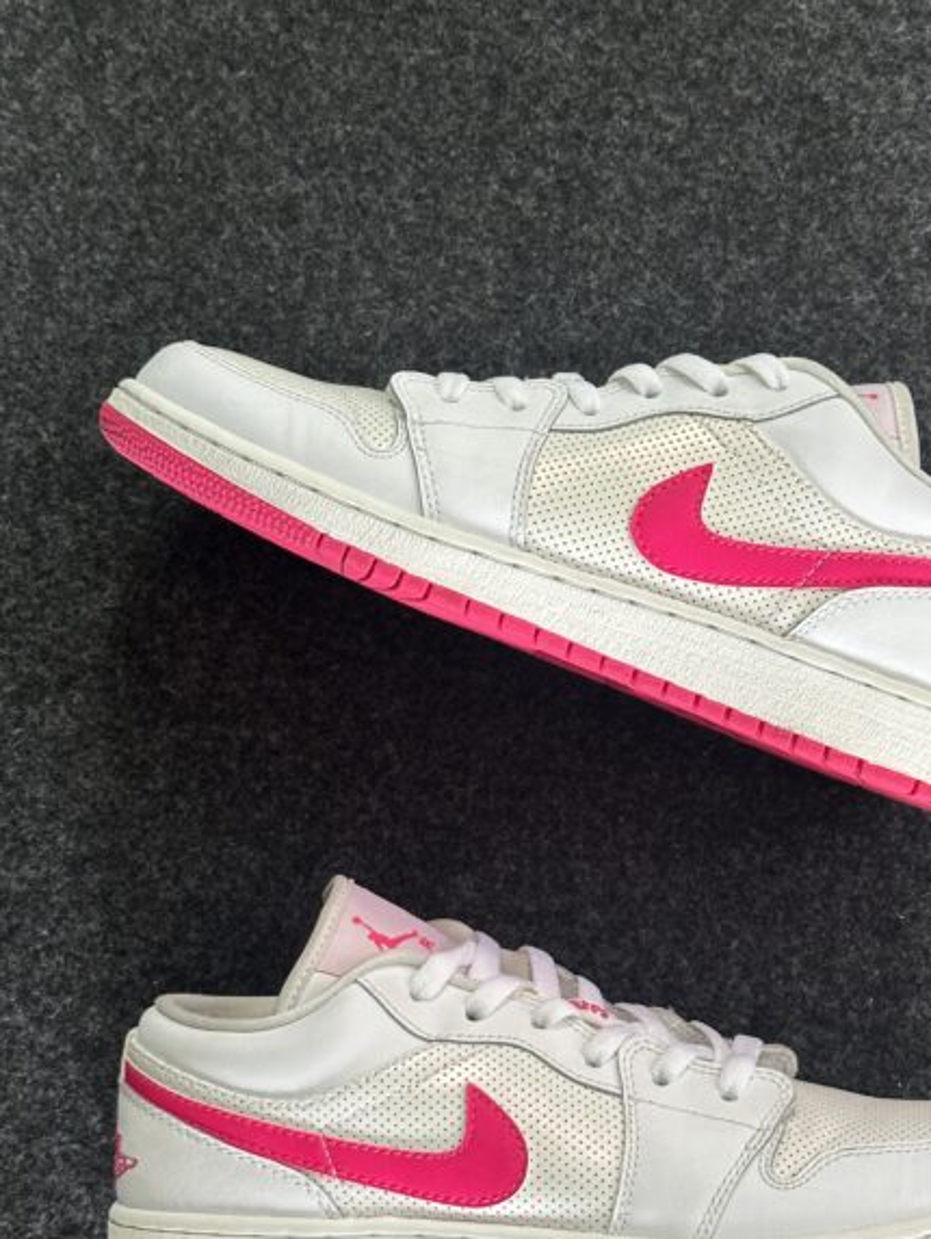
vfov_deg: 28.8
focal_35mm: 67
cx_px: 574
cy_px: 807
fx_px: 2399
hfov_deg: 21.9
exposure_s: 1/50
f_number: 1.78
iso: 100
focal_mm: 6.86
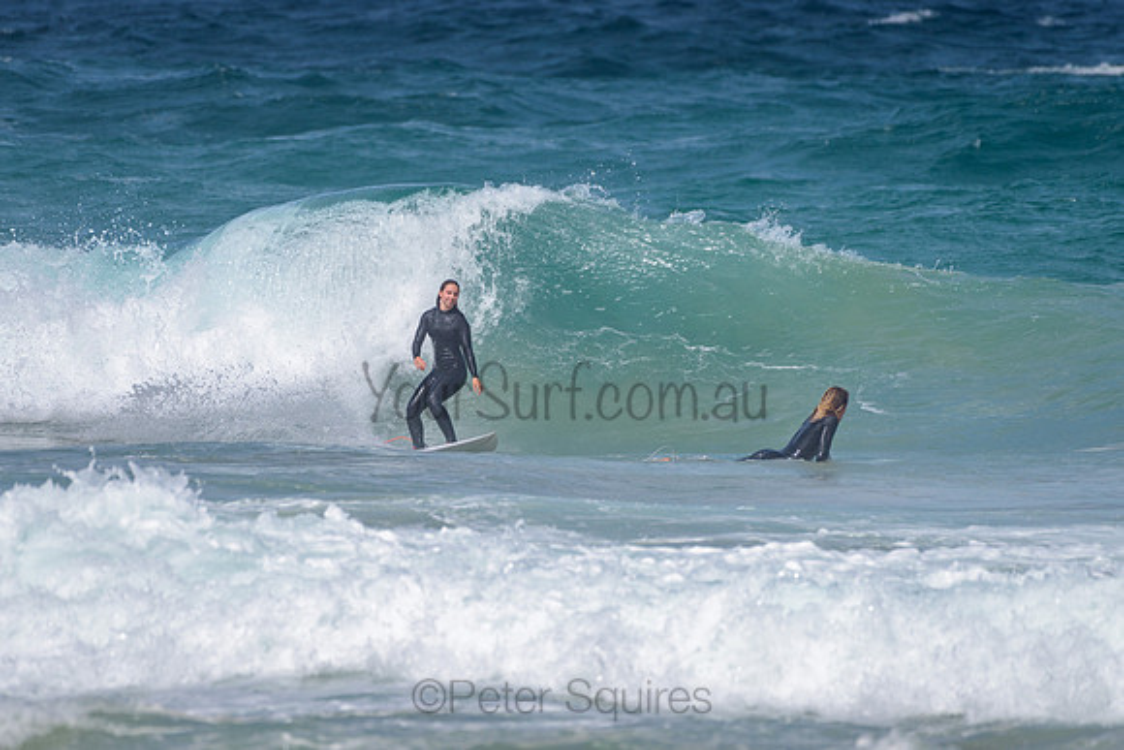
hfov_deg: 3.1
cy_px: 295
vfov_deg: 2.1
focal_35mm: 656
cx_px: 532
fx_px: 20487
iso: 72
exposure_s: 1/2000
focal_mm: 500
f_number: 5.6
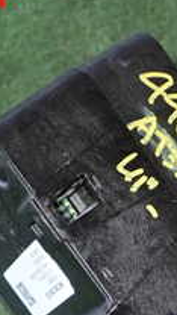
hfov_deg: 9.3
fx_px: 1076
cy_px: 320
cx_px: 185
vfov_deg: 16.3
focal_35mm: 129
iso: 320
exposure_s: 1/40
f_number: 8
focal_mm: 7.31
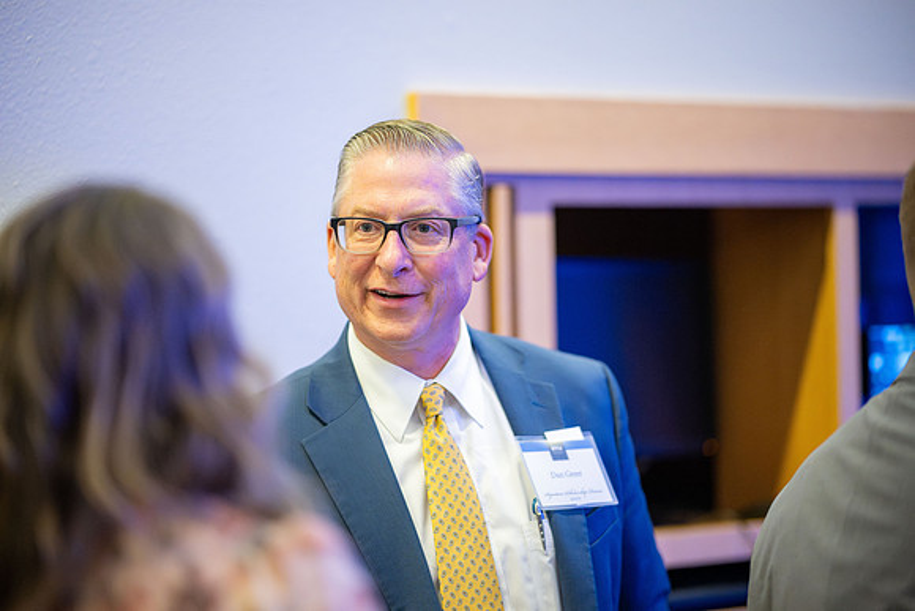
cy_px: 306
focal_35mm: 105
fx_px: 2669
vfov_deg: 13.0
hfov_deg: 19.5
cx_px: 458
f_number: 1.4
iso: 6400
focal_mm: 105
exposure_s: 1/500
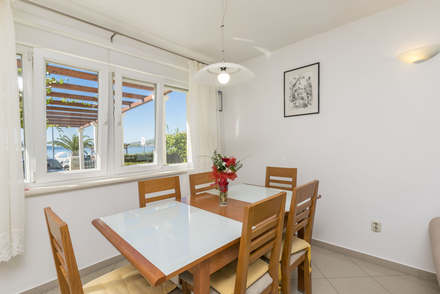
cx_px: 220
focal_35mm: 16
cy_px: 147
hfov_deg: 95.0
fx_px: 202
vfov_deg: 72.1
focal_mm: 11
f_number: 8
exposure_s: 1/160
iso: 100
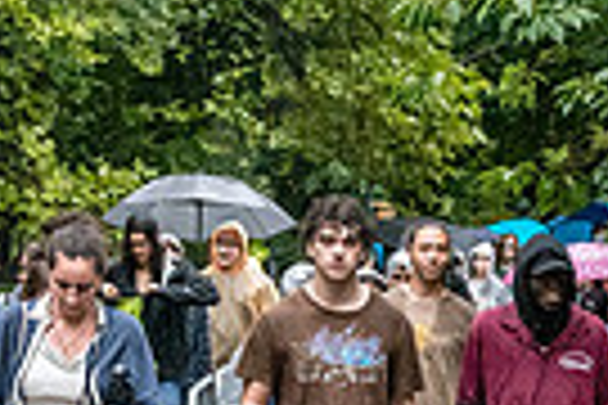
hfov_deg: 15.0
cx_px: 288
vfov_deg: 9.9
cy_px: 475
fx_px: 2314
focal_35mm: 137
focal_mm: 32
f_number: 3.5
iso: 5000
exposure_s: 1/500
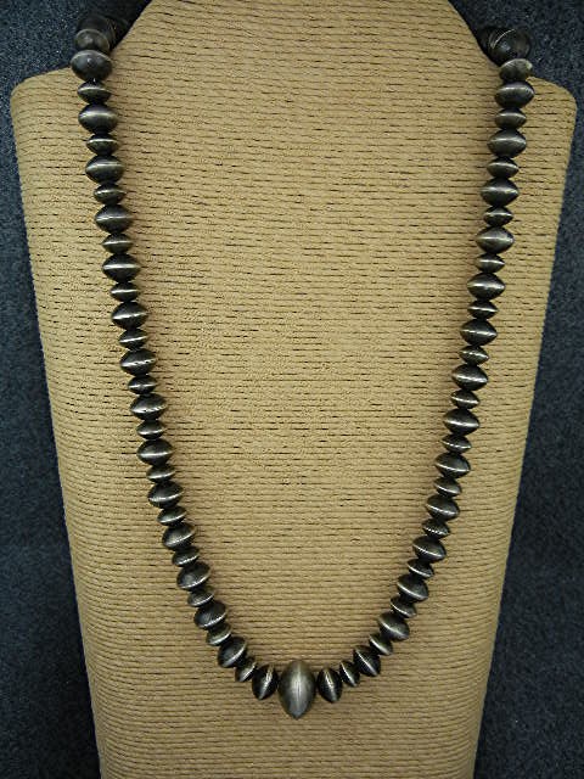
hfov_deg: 46.8
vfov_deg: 60.0
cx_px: 292
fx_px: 675
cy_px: 390
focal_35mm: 30
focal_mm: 5.4
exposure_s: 1/30.3
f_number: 3.5
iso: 200
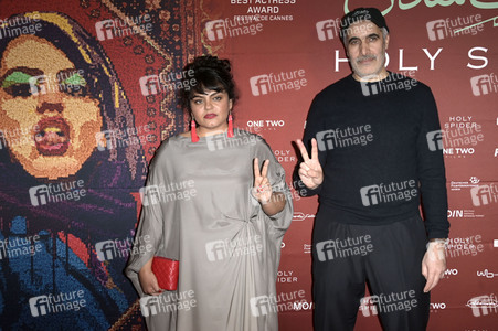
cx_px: 249
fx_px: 663
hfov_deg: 41.1
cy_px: 166
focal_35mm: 48
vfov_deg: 28.0
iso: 400
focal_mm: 48
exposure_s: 1/250
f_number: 5.6
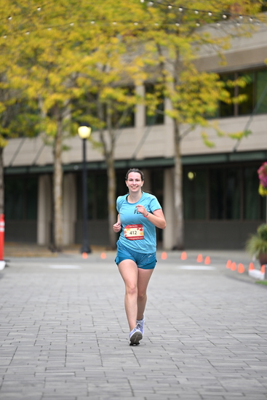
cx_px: 134
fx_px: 2223
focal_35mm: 200
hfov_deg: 6.9
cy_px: 200
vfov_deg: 10.3
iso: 640
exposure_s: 1/1600
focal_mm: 200
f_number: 2.8
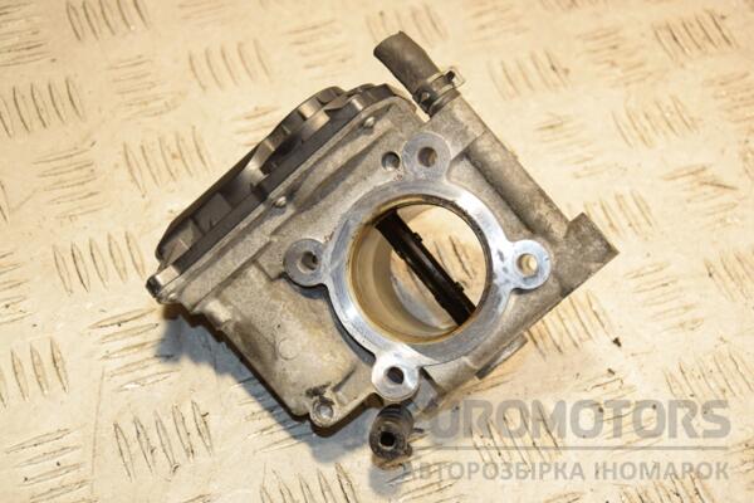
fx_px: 1571
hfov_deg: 27.0
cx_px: 377
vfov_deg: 18.2
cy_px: 252
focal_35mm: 75
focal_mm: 50
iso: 800
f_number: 5.6
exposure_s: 1/200
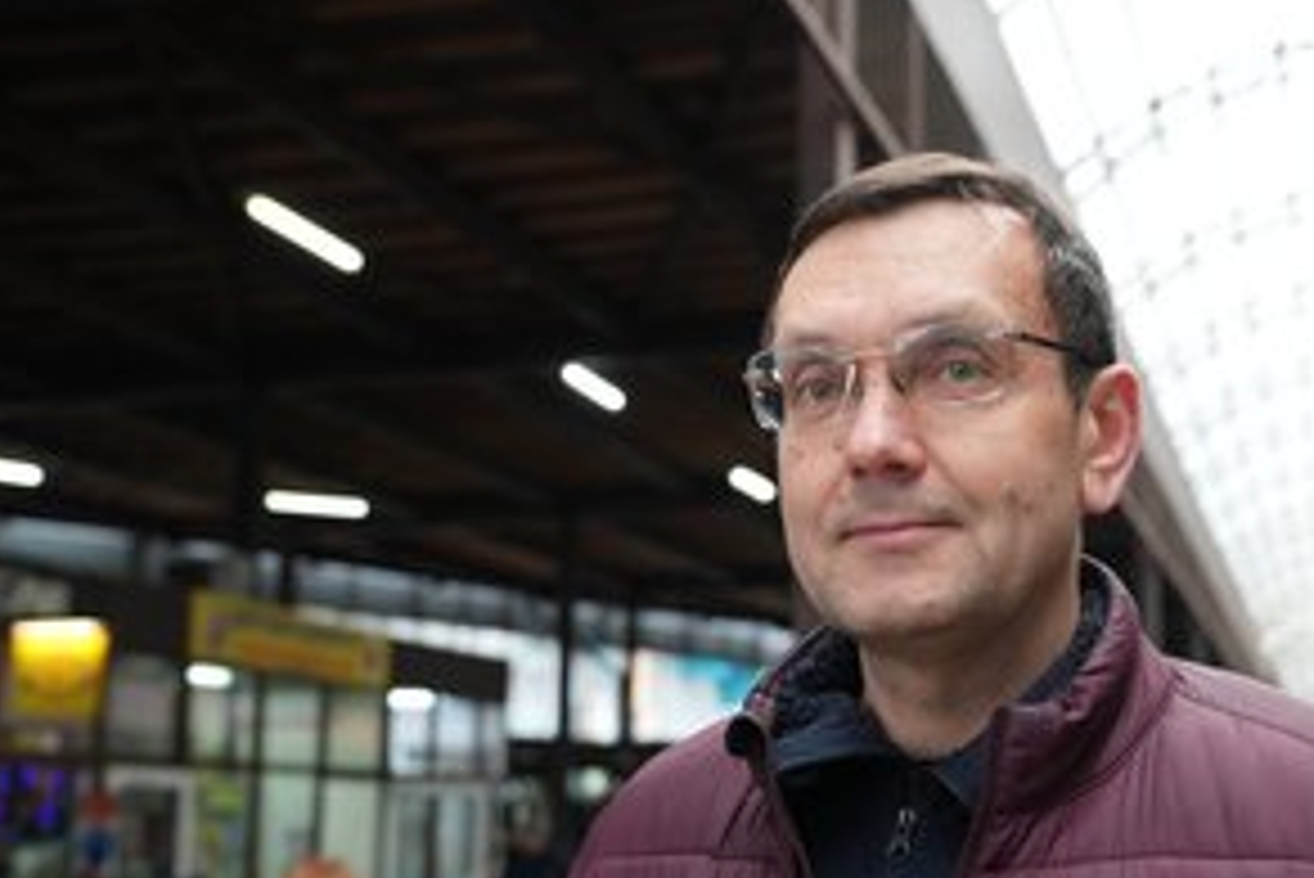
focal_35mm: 52
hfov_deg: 37.7
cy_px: 579
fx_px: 1899
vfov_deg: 25.9
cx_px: 891
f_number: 4
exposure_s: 1/160
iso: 1250
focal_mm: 38
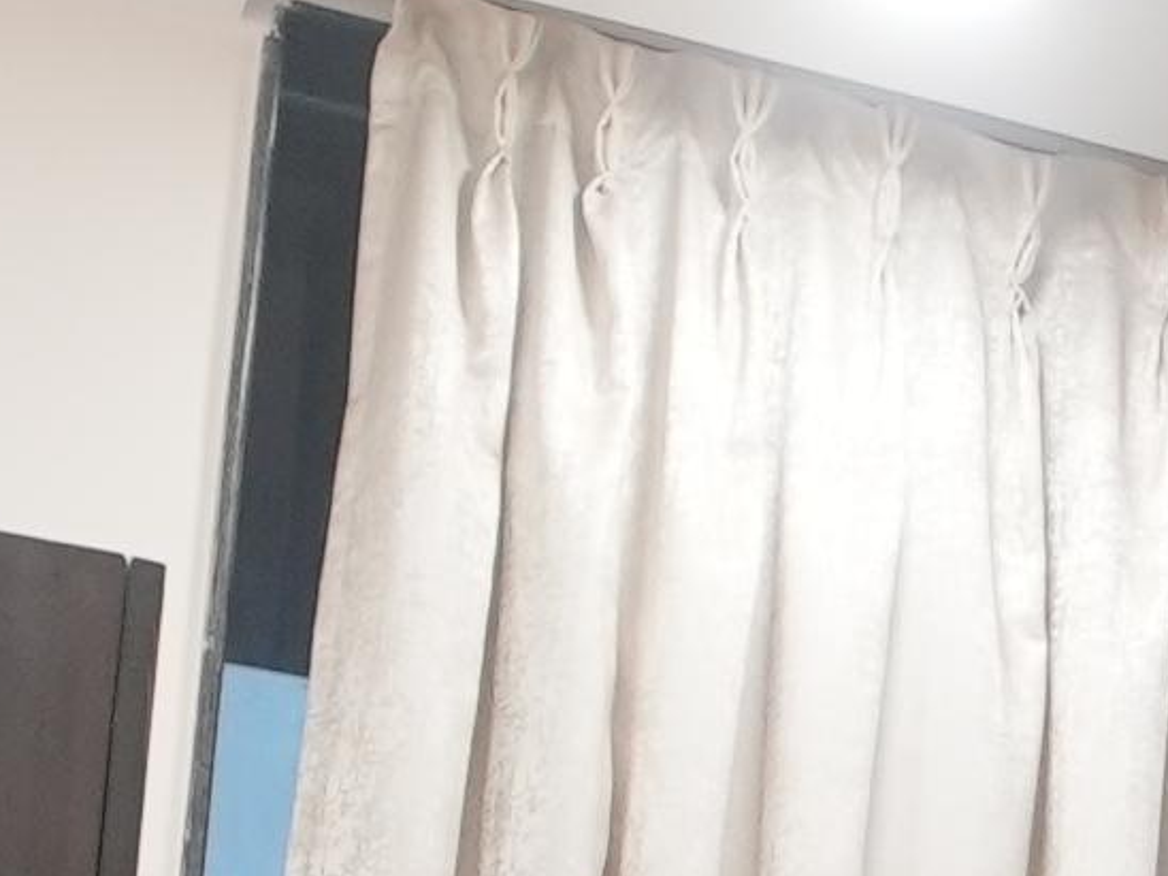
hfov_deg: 12.7
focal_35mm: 134
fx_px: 4521
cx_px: 2404
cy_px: 1562
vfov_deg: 10.4
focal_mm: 18
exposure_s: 1/160
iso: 1000
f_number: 2.8
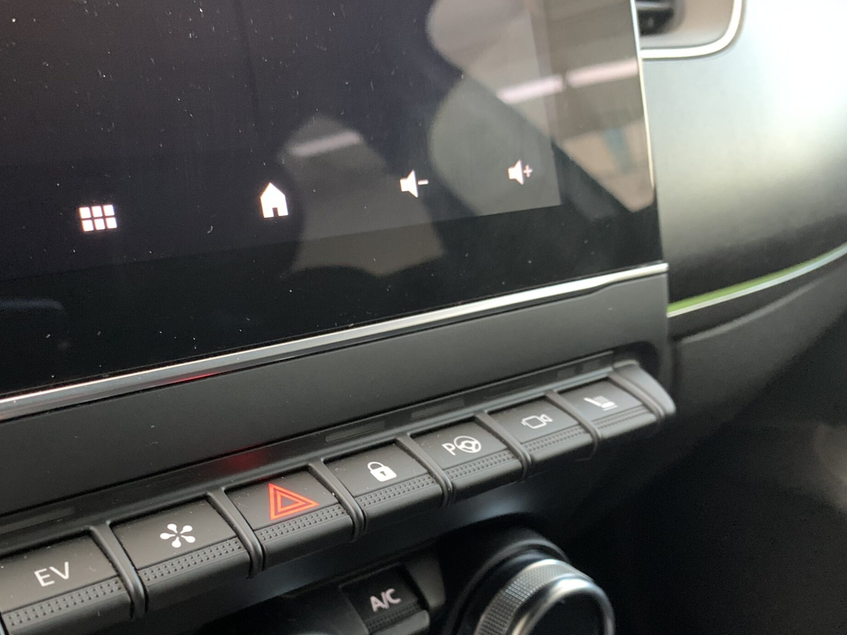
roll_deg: +0.2
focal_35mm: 36
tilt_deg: -22.9
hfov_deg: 50.7
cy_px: 428
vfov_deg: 39.2
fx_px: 881
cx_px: 305
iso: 800
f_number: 1.8
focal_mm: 4.25
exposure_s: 1/30
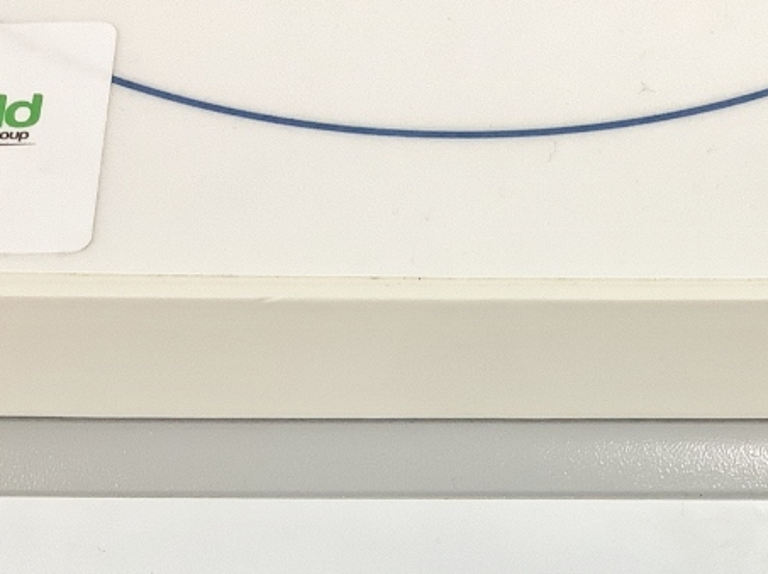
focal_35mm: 70
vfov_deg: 20.0
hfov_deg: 27.7
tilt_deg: -59.3
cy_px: 647
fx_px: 1552
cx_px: 476
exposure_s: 1/60
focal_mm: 3.3
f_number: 2.4
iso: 200
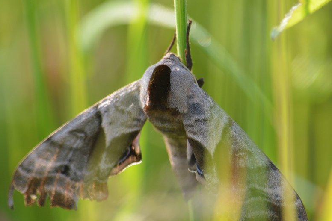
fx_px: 5135
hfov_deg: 3.7
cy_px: 86
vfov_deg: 2.5
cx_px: 188
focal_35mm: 557
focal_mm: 300
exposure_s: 1/125
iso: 320
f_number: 8
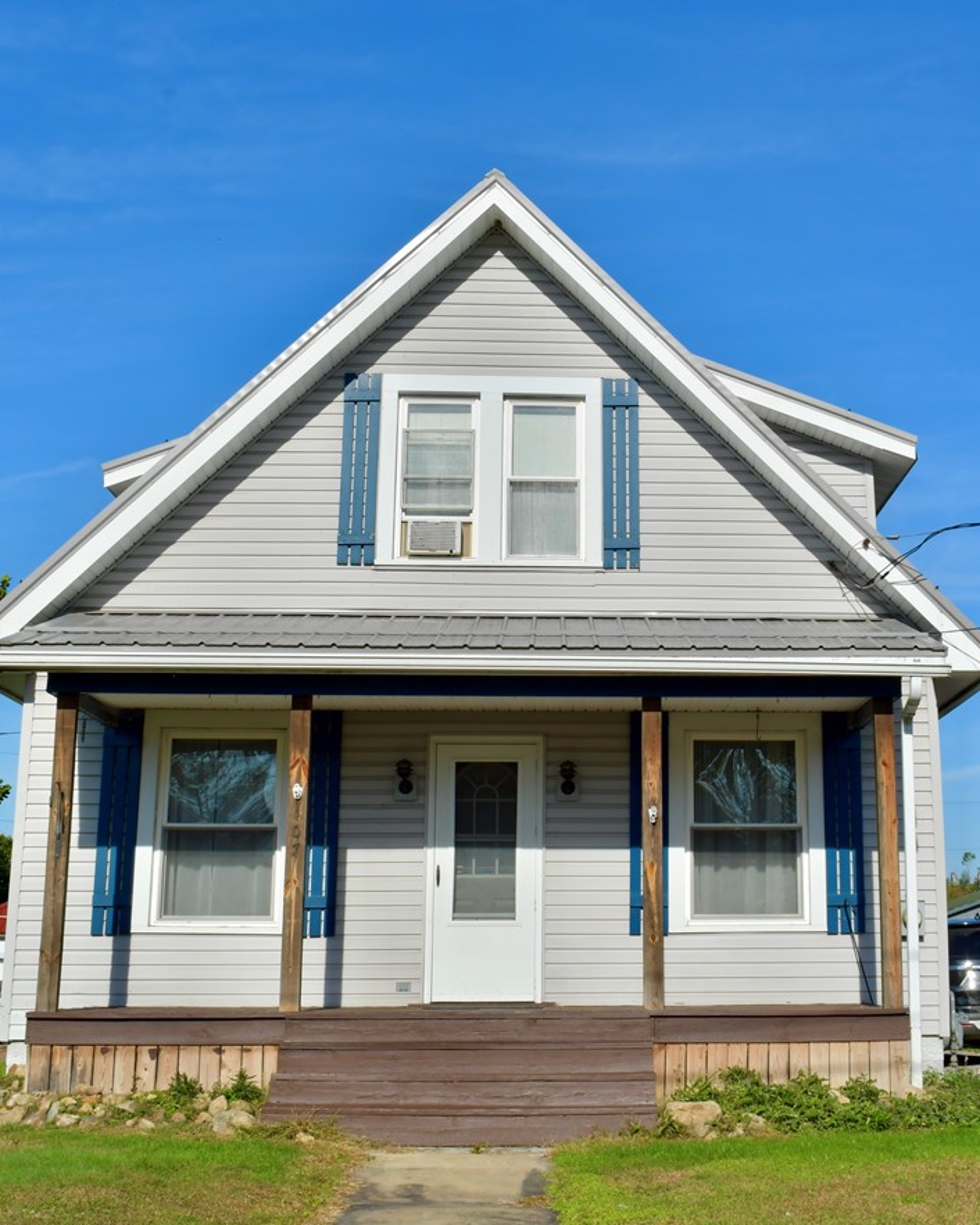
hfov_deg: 33.4
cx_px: 494
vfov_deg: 41.1
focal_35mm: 45
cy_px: 657
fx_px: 1632
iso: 320
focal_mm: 26
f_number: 14
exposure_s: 1/800
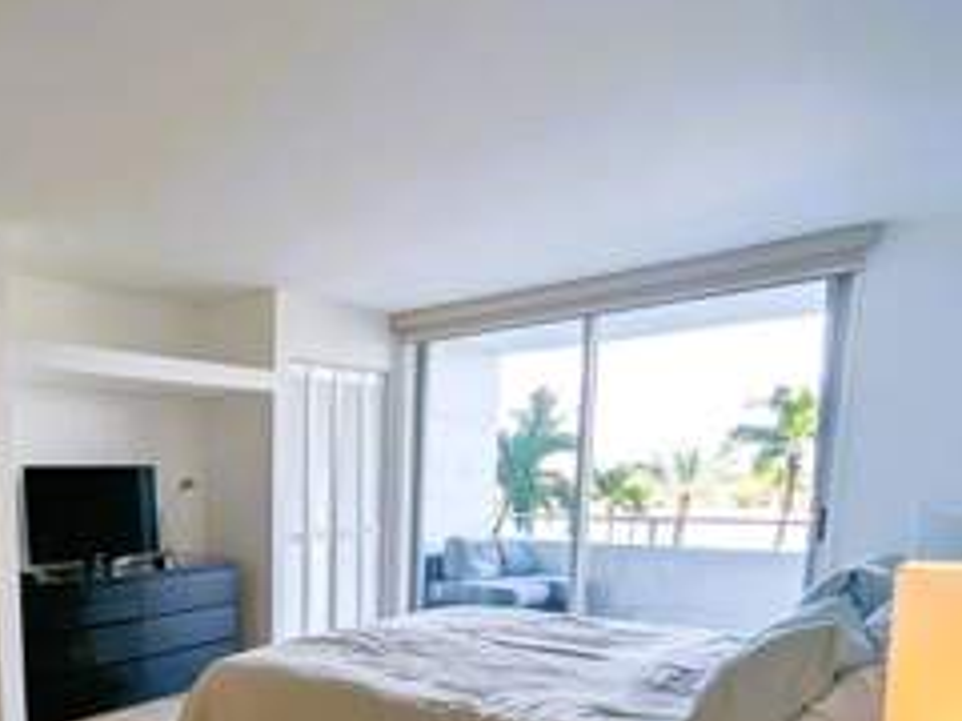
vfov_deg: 49.8
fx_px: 723
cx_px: 160
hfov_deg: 60.5
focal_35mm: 26
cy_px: 581
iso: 48
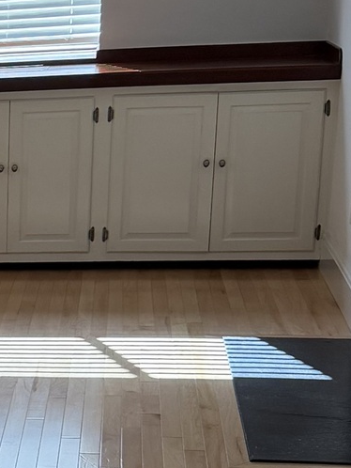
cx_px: -351
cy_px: 444
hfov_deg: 11.9
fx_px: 1499
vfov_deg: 17.4
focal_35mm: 111
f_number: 1.78
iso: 200
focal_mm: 6.76
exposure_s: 1/145
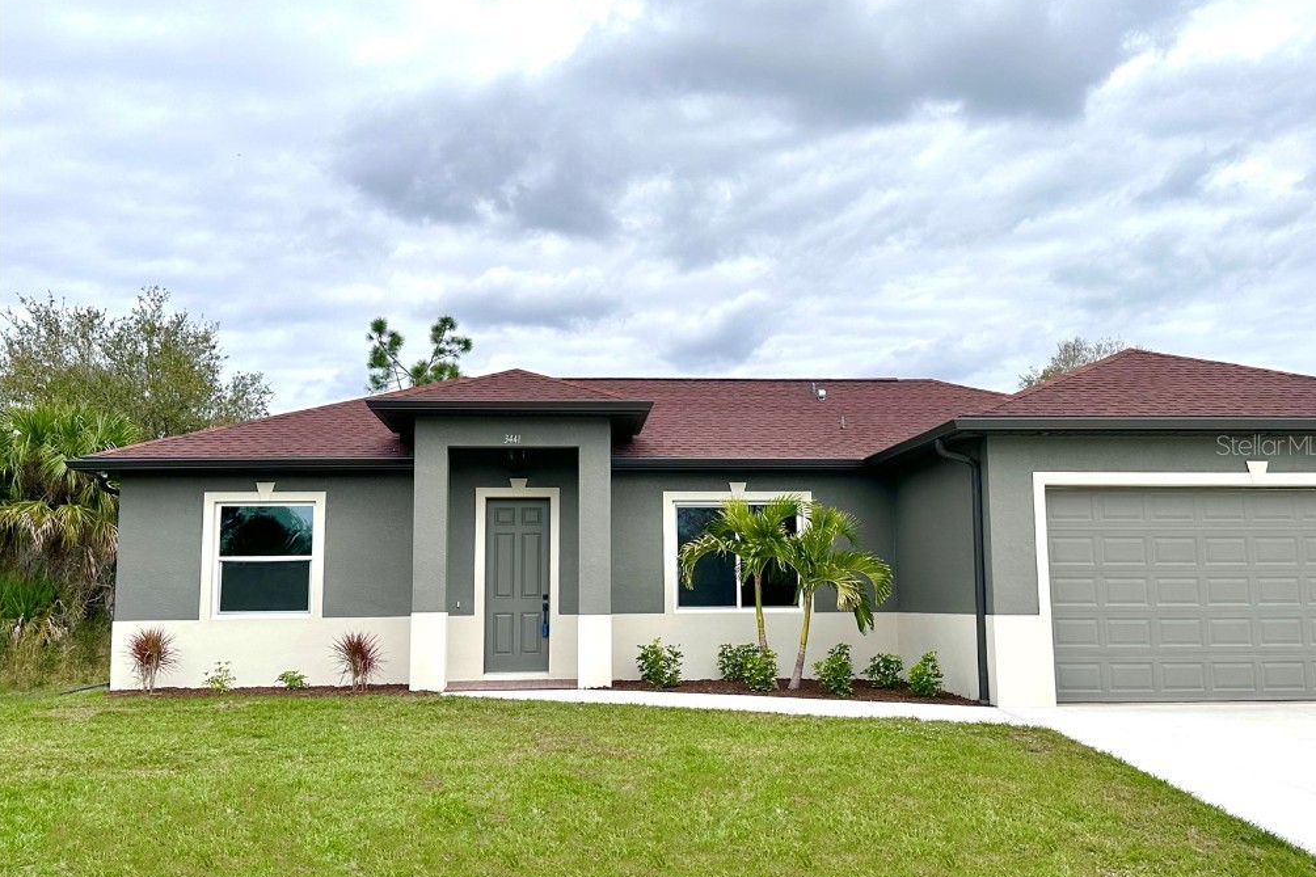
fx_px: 1279
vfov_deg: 37.8
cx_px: 668
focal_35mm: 35
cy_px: 444
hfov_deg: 54.4
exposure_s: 1/6623
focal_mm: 6.86
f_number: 1.78
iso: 80
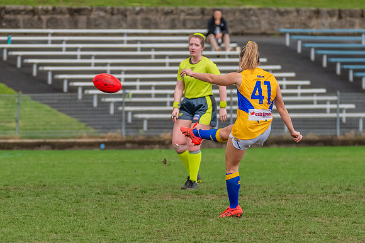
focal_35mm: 534
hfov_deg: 3.9
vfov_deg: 2.6
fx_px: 5414
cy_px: 113
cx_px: 216
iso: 1250
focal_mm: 260
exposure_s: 1/1600
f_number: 5.6
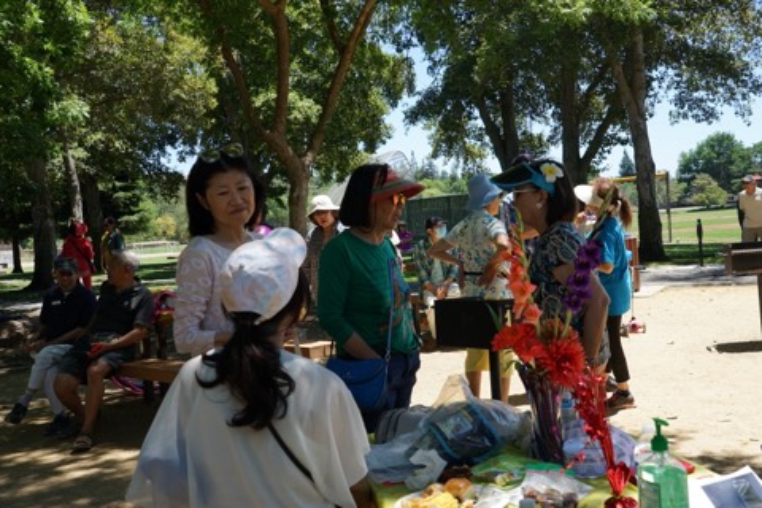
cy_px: 254
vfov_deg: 34.2
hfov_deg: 49.6
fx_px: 825
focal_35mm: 39
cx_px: 381
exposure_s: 1/125
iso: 100
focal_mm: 39
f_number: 8
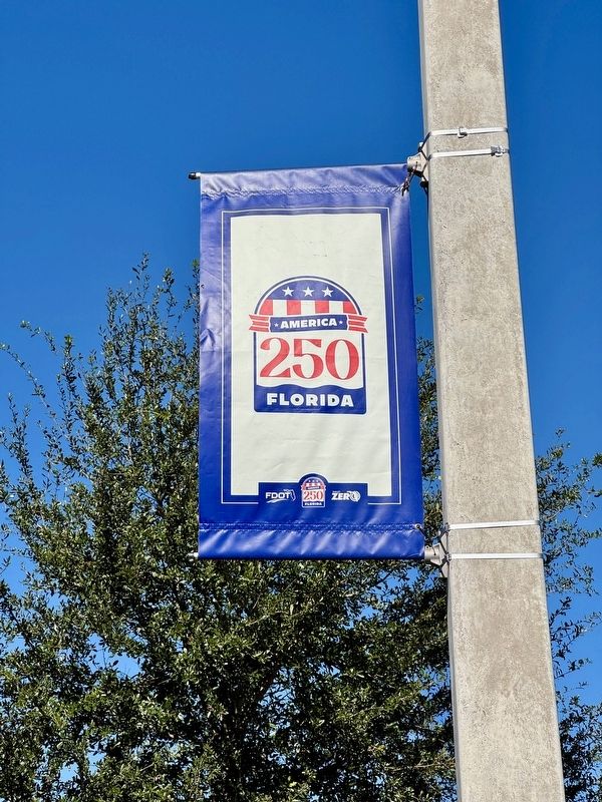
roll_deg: +2.8
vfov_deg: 25.3
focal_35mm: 77
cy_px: 401
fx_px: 1785
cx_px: 301
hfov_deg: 19.1
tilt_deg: +21.9
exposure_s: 1/1783
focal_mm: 9
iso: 25
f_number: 2.8
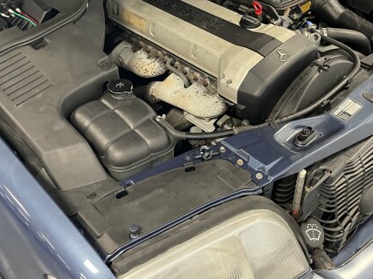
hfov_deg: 47.9
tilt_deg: -36.3
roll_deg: -0.7
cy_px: 75
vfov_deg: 36.1
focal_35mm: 39
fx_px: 420
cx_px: 190
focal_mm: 5.1
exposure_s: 1/60
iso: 500
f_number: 1.6
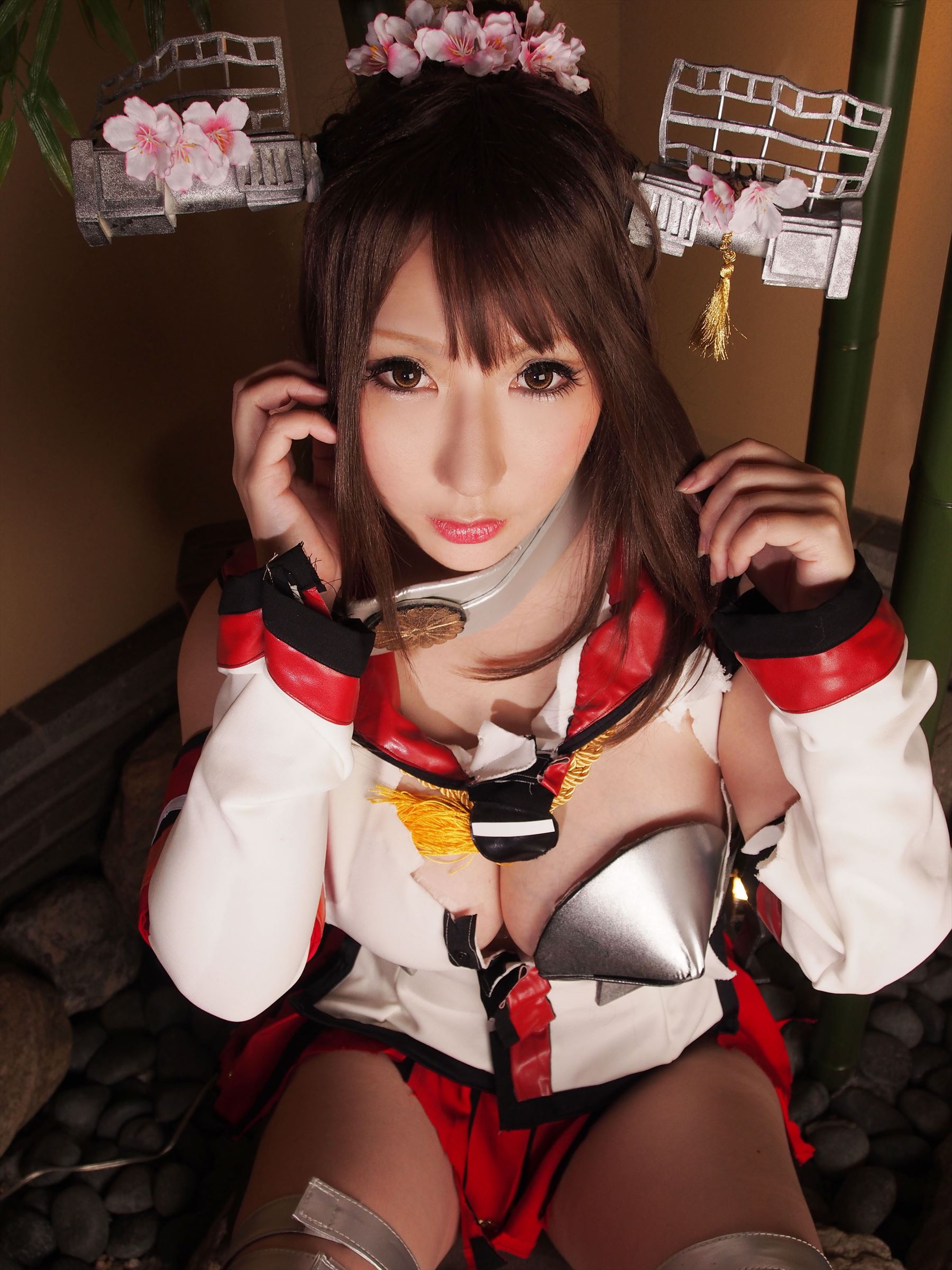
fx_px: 1320
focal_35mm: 36
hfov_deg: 39.7
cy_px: 635
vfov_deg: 51.4
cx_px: 476
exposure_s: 1/60
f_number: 5.6
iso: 400
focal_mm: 18
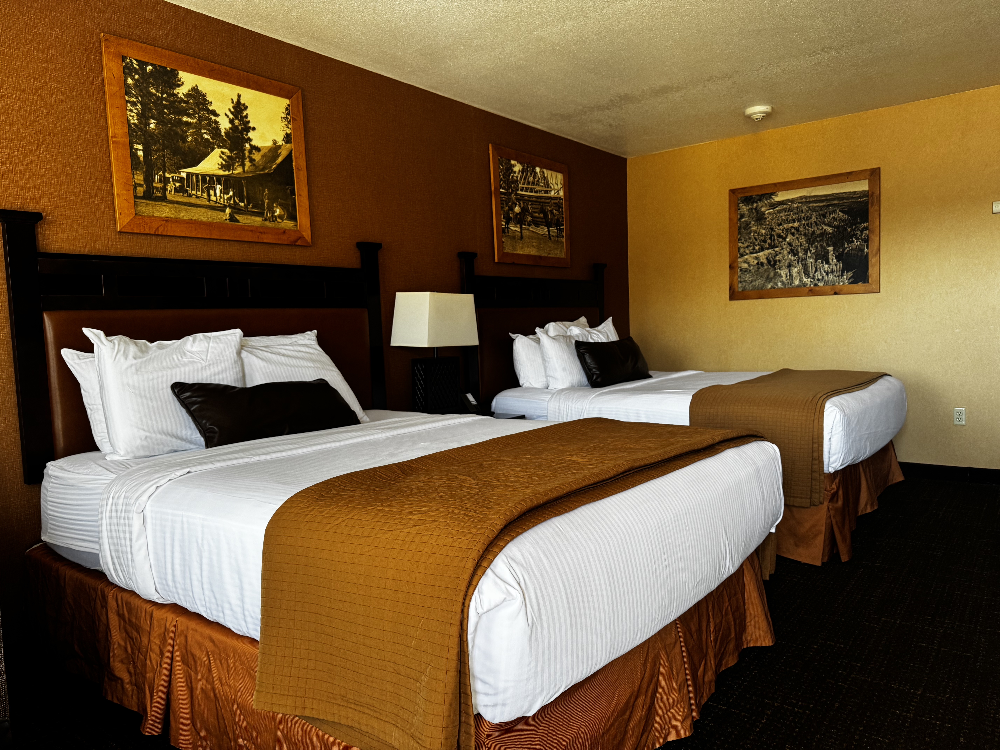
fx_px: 693
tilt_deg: -4.1
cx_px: 500
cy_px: 375
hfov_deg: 71.6
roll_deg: +2.6
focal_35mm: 24
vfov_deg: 56.8
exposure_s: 1/94
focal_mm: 6.76
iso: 200
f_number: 1.78
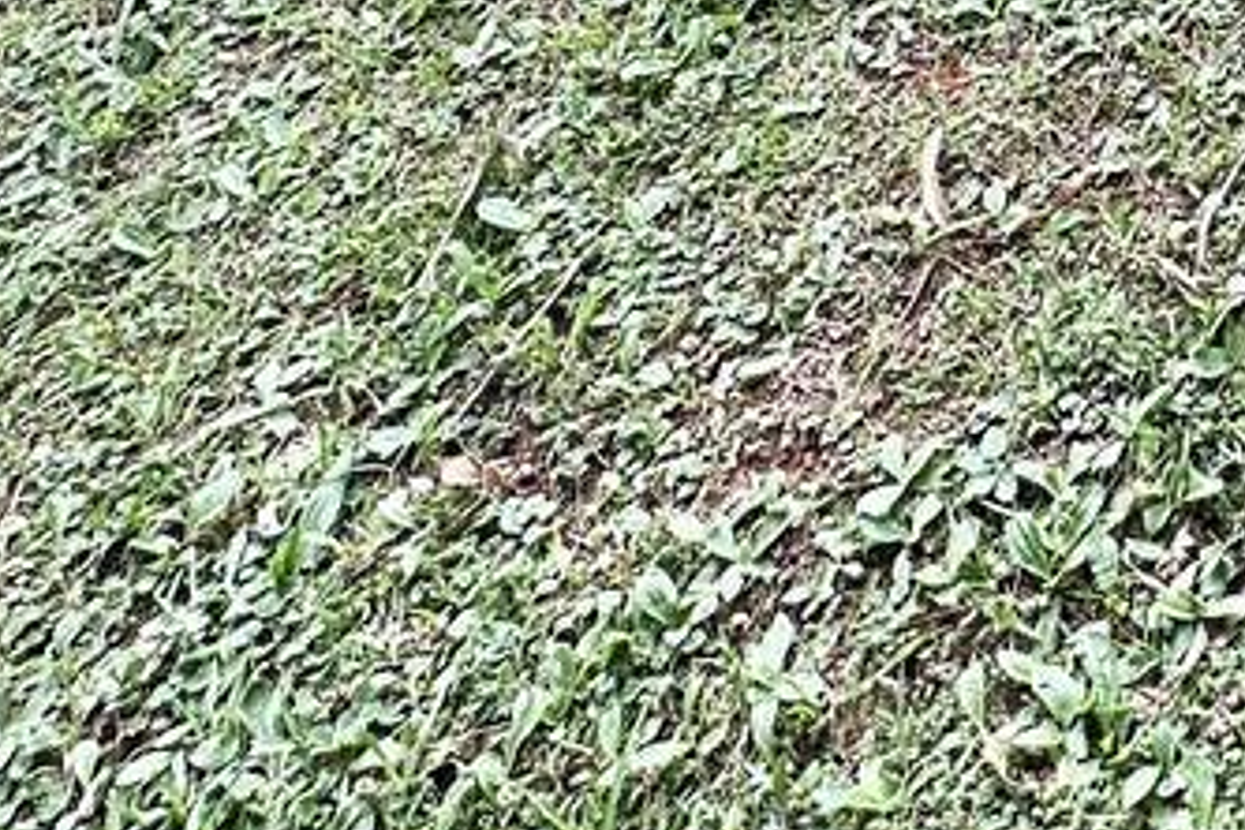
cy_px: -1103
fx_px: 2179
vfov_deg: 14.7
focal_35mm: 63
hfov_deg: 28.7
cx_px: 1395
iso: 40
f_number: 2.2
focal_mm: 2.22
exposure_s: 1/154
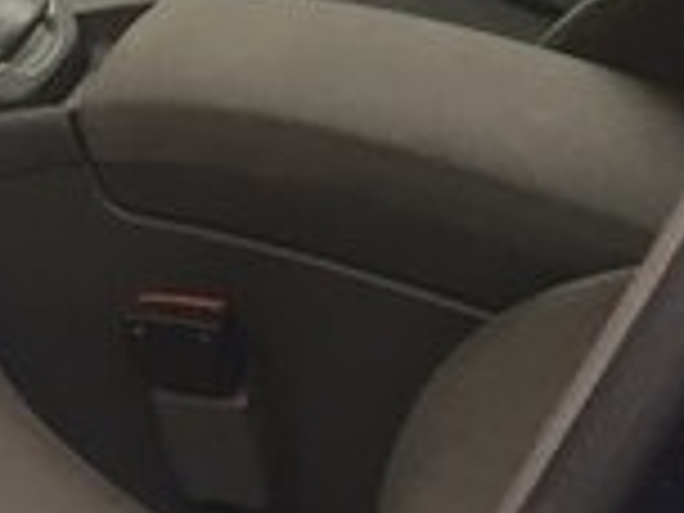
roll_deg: -1.1
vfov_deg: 11.3
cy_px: -272
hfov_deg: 13.8
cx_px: -572
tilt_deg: -26.2
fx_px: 2490
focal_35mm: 126
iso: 32
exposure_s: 1/33
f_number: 2.2
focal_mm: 4.15
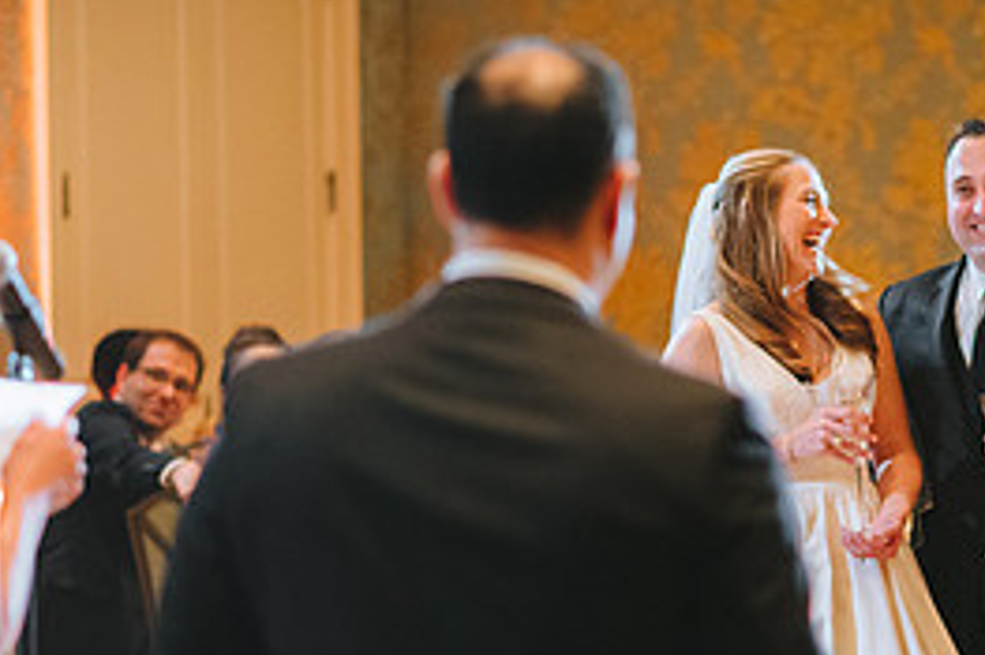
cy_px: 564
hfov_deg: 10.4
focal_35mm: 198
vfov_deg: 6.9
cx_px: 603
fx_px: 5414
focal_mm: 85
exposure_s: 1/160
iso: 2000
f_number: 2.2
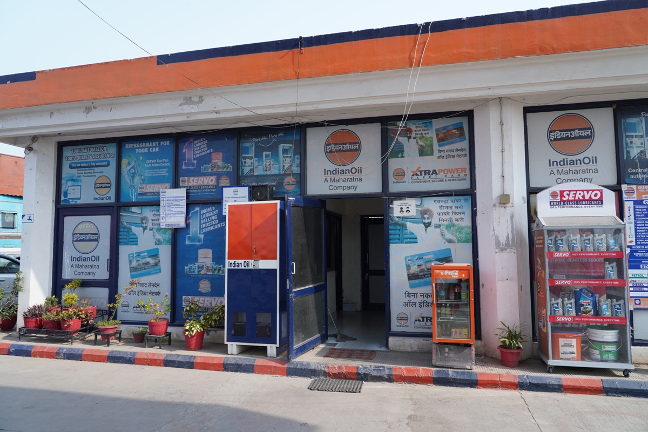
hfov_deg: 73.7
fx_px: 432
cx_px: 324
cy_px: 216
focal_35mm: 24
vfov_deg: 53.1
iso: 160
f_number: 8
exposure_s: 1/125
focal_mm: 24
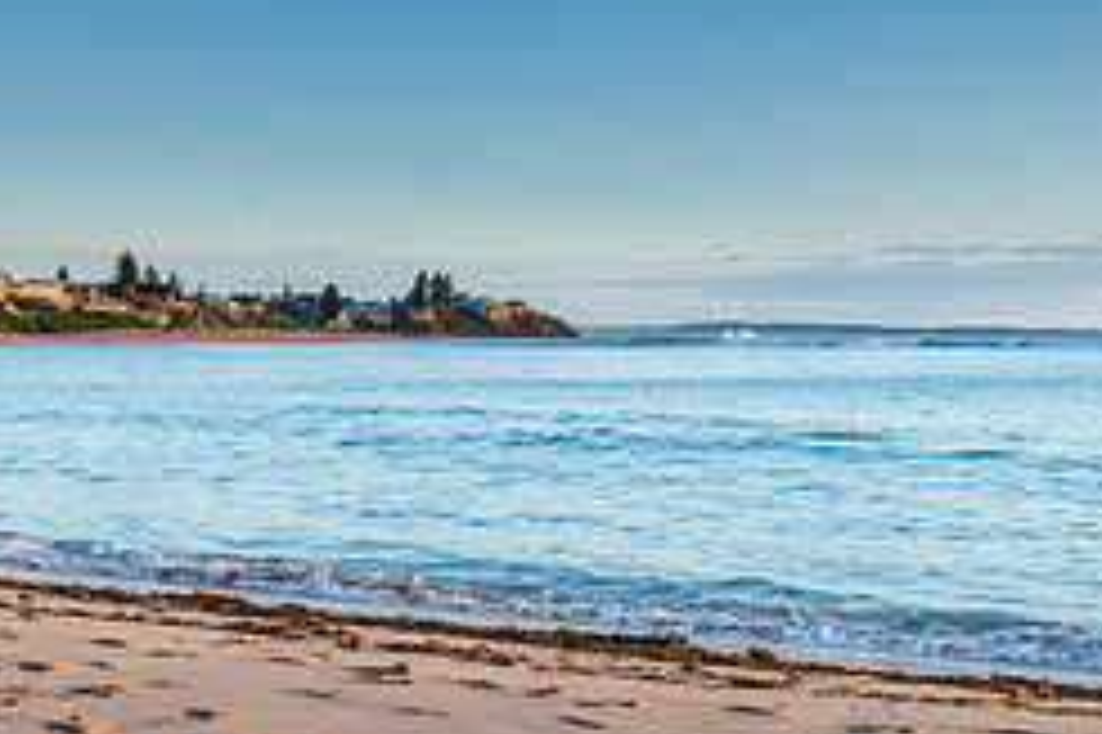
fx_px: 1774
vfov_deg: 23.3
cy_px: 453
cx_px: 495
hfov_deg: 34.5
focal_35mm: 58
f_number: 7.1
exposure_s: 1/30
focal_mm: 24
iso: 200
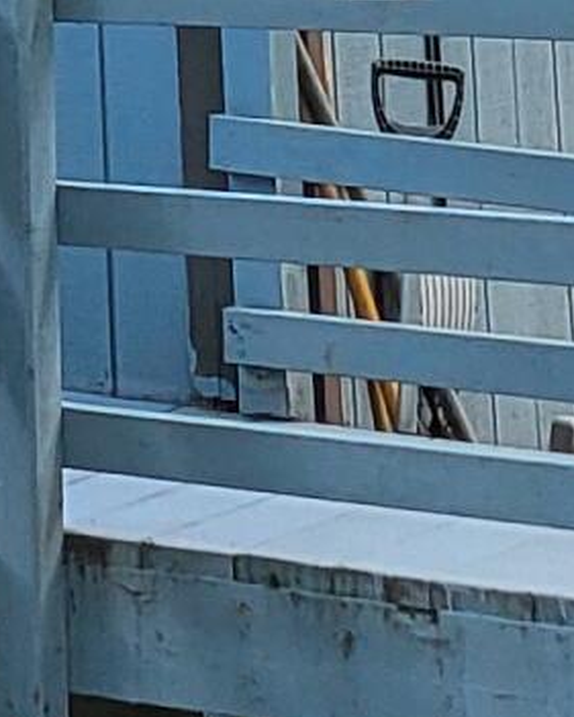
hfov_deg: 6.6
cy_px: -844
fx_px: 4606
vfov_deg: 8.3
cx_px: -980
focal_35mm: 217
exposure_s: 1/120
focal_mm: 5.4
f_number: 1.8
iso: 250
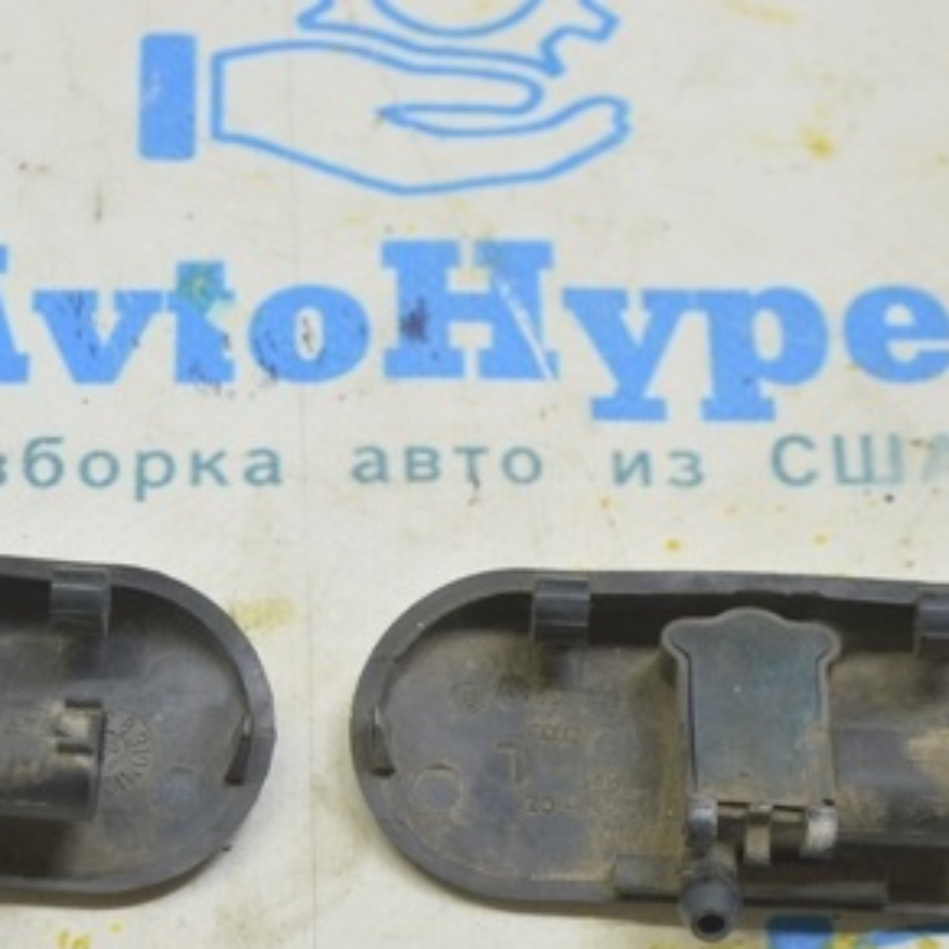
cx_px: 280
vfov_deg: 13.5
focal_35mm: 129
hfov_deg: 13.5
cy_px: 680
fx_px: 4001
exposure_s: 1/20
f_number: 5.6
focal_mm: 46
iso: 400
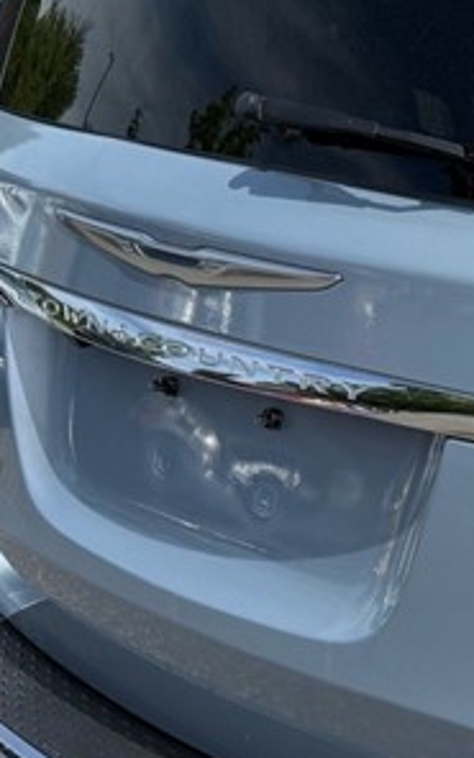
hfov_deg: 13.2
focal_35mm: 88
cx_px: 881
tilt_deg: -17.8
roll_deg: -0.3
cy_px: 510
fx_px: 1819
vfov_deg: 23.4
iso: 125
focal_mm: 6.76
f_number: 1.78
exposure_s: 1/4975
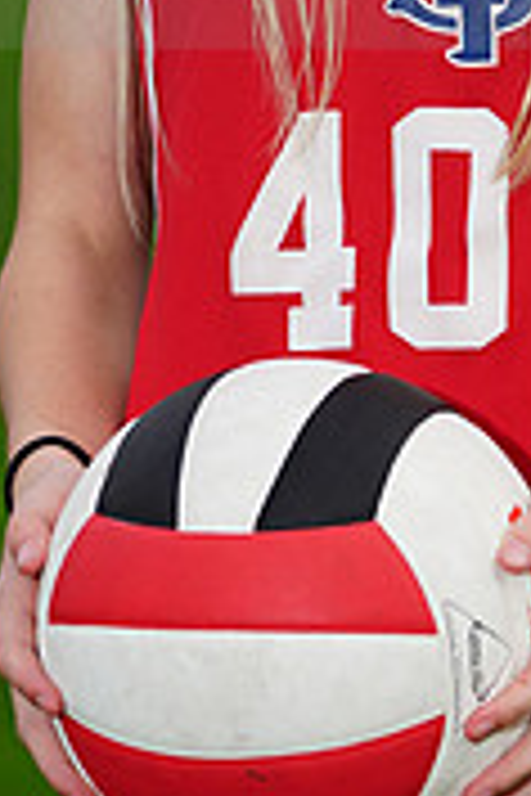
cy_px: -94
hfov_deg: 2.1
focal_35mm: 654
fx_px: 14469
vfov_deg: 3.1
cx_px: 387
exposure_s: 1/200
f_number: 5.6
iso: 200
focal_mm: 200
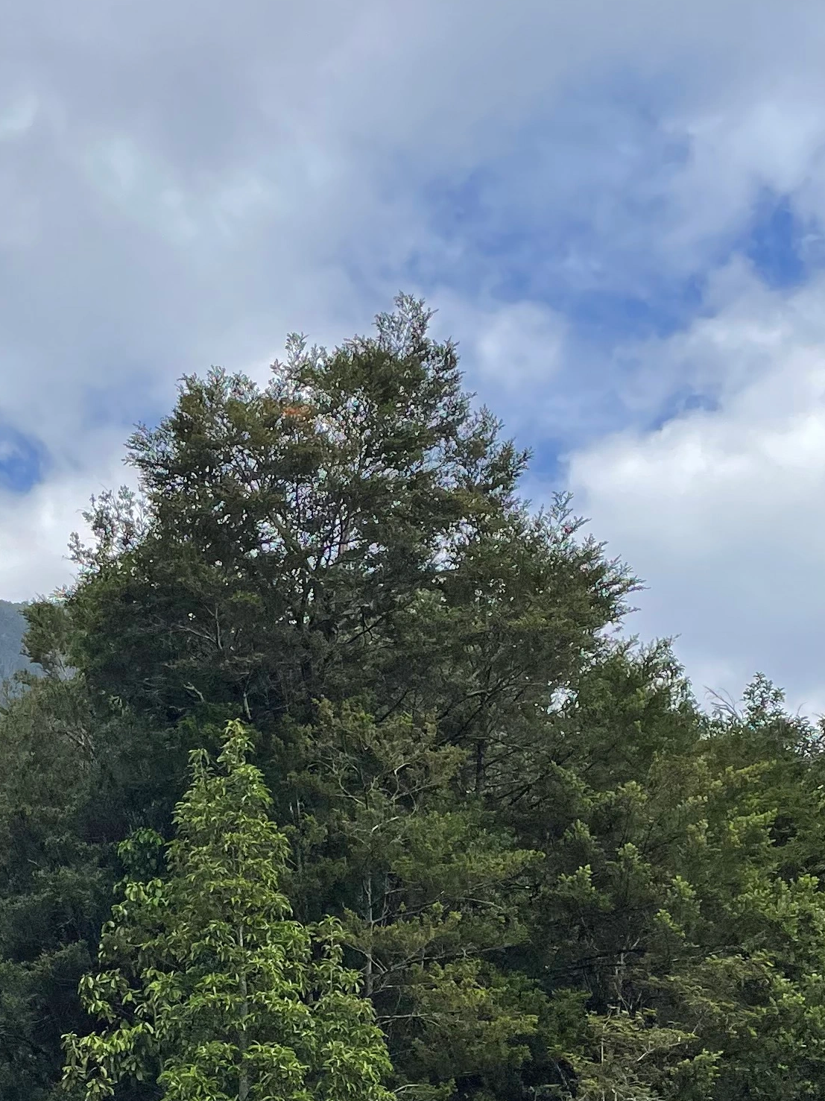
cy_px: 991
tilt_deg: +24.2
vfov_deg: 26.5
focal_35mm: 71
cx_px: 48
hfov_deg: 20.2
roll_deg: -0.4
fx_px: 2257
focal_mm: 4.2
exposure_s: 1/2564
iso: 32
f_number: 1.6
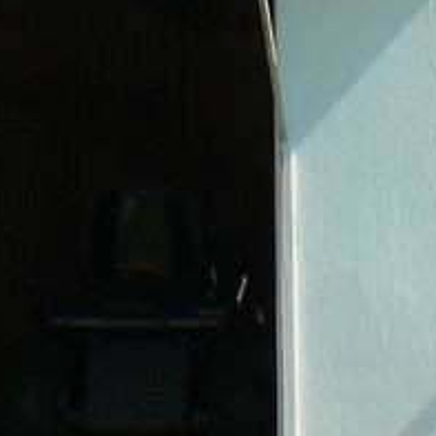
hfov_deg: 5.3
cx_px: -226
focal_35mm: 326
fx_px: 4645
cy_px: 261
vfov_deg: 5.4
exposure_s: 1/500
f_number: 3.7
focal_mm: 10.5
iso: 80
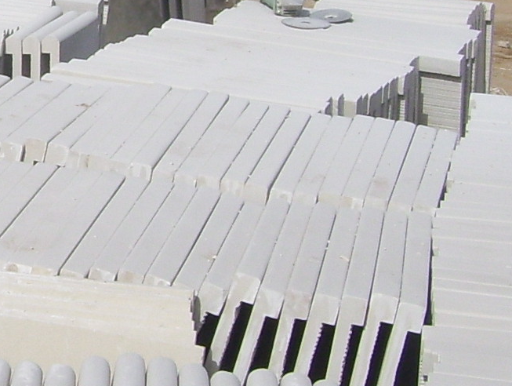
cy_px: 2
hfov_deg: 12.1
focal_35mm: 157
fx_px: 2326
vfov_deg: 9.4
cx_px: -210
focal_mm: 6
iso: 80
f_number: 4.8
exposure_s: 1/1250
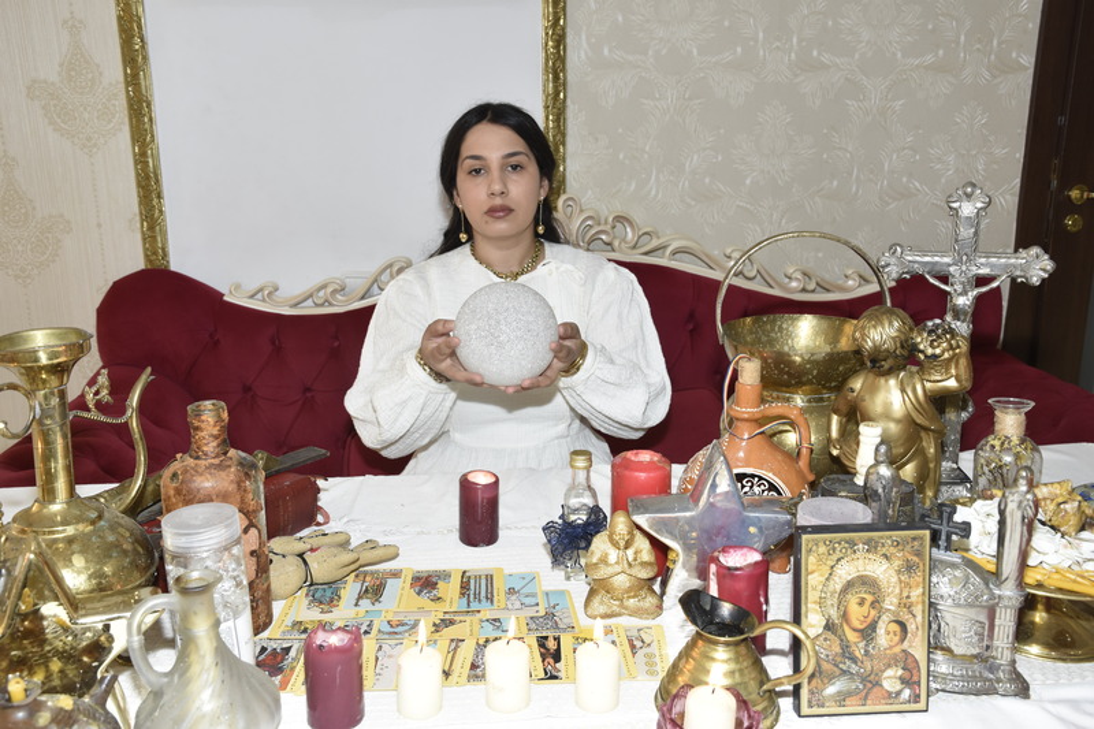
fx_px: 1003
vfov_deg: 40.0
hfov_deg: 57.2
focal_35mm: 33
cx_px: 547
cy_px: 364
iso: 400
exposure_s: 1/60
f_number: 5.6
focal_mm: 22
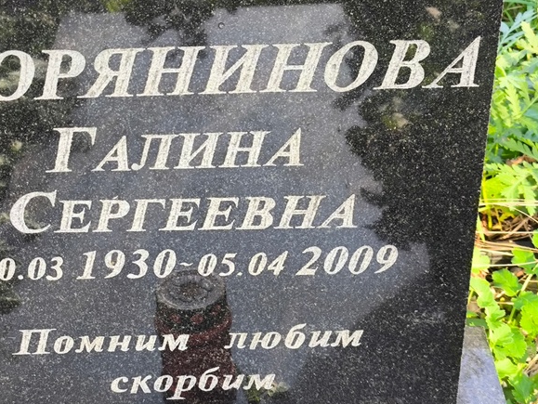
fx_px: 1073
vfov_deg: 21.3
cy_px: 201
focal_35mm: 69
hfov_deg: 28.1
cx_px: 232
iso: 50
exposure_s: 1/100
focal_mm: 4.71
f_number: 1.7
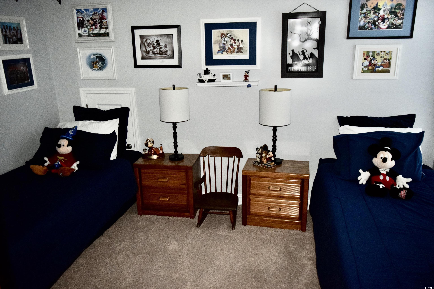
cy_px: 144
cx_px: 217
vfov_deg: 47.9
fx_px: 325
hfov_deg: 67.4
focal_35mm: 27
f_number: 3.5
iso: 2800
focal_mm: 18
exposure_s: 1/60
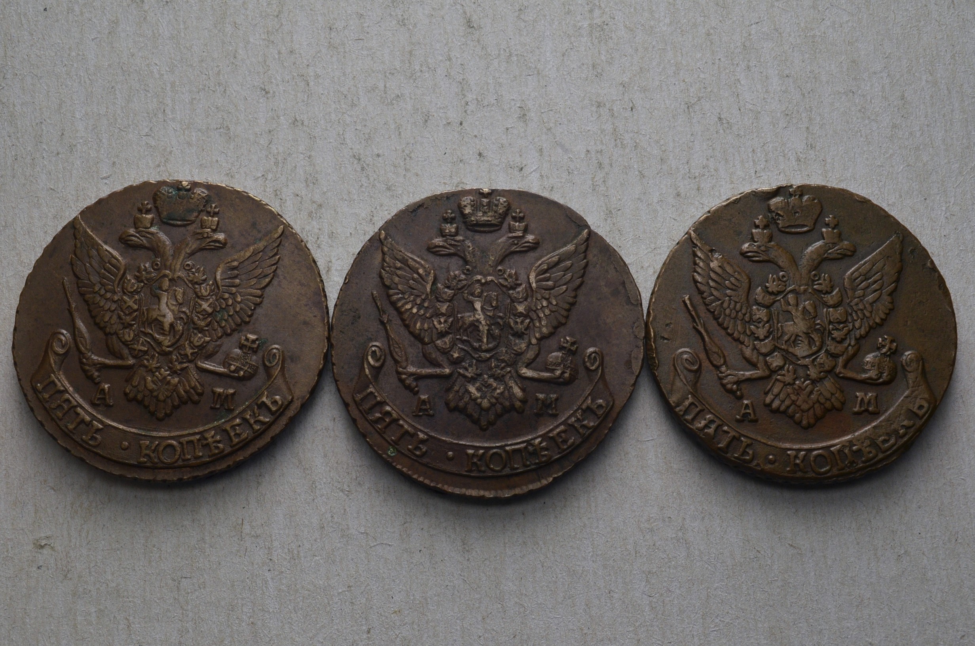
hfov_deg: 39.0
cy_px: 323
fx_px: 1378
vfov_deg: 26.4
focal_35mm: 51
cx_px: 488
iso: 400
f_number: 14
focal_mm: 34
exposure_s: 1/250
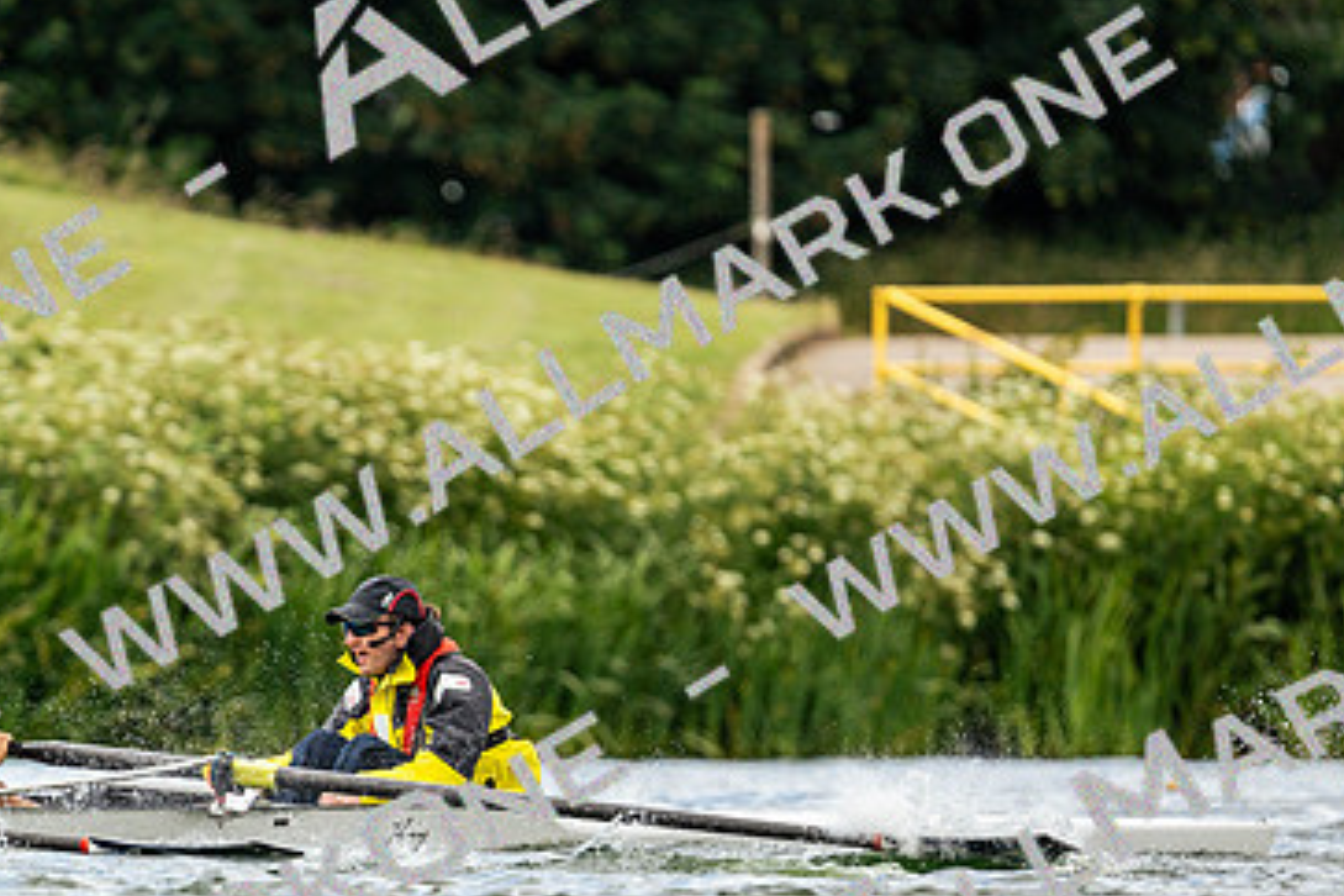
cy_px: 702
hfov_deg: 2.2
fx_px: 35800
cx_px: 518
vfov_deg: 1.4
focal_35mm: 959
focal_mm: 600
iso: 640
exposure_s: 1/2000
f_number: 6.3
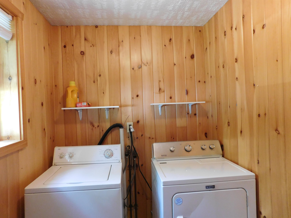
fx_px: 193
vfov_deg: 58.9
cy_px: 109
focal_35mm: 23
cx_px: 146
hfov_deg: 73.9
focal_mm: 4
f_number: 3
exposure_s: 1/30
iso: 360
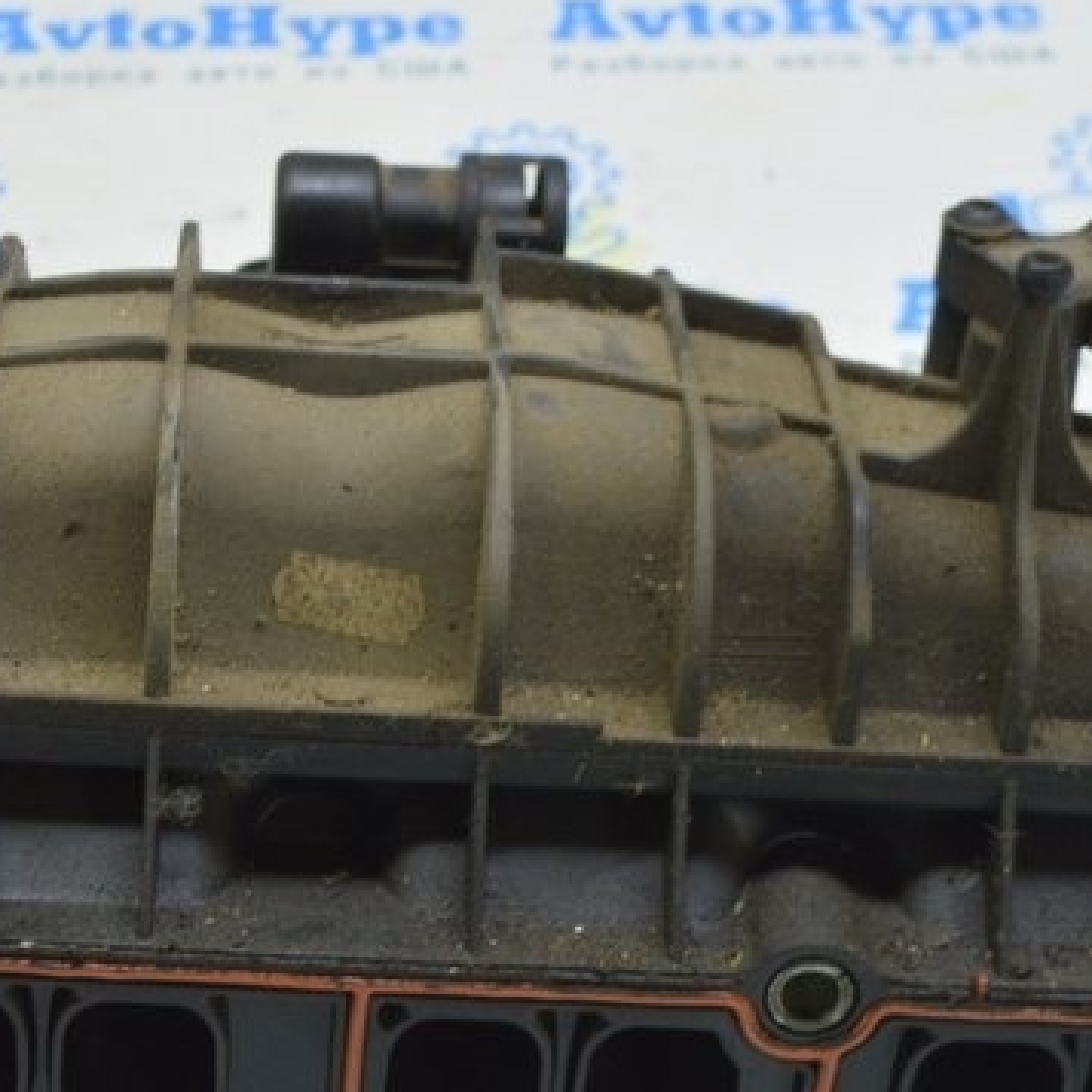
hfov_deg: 18.2
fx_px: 3391
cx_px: 254
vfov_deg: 18.3
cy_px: 567
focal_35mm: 95
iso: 400
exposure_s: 1/20
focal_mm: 26
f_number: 5.6
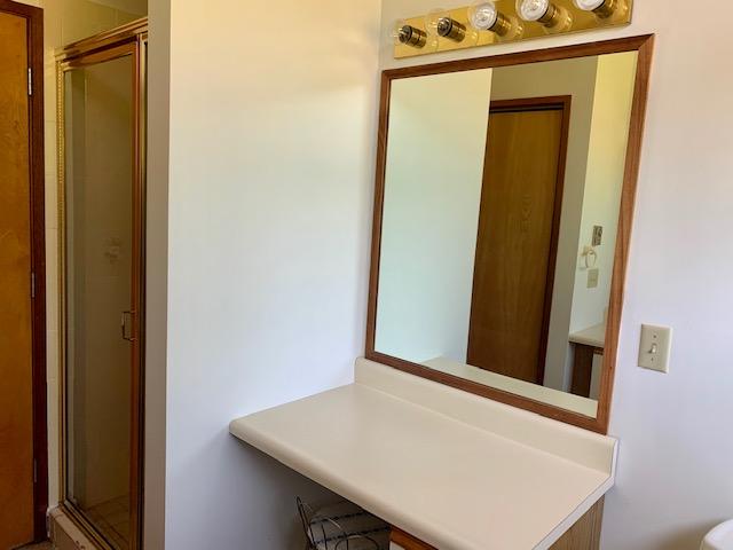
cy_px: 275
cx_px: 366
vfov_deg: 53.1
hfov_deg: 67.3
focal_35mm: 26
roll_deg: -3.4
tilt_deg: -7.4
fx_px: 551
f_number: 1.8
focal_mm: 4.25
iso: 64
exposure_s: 1/121
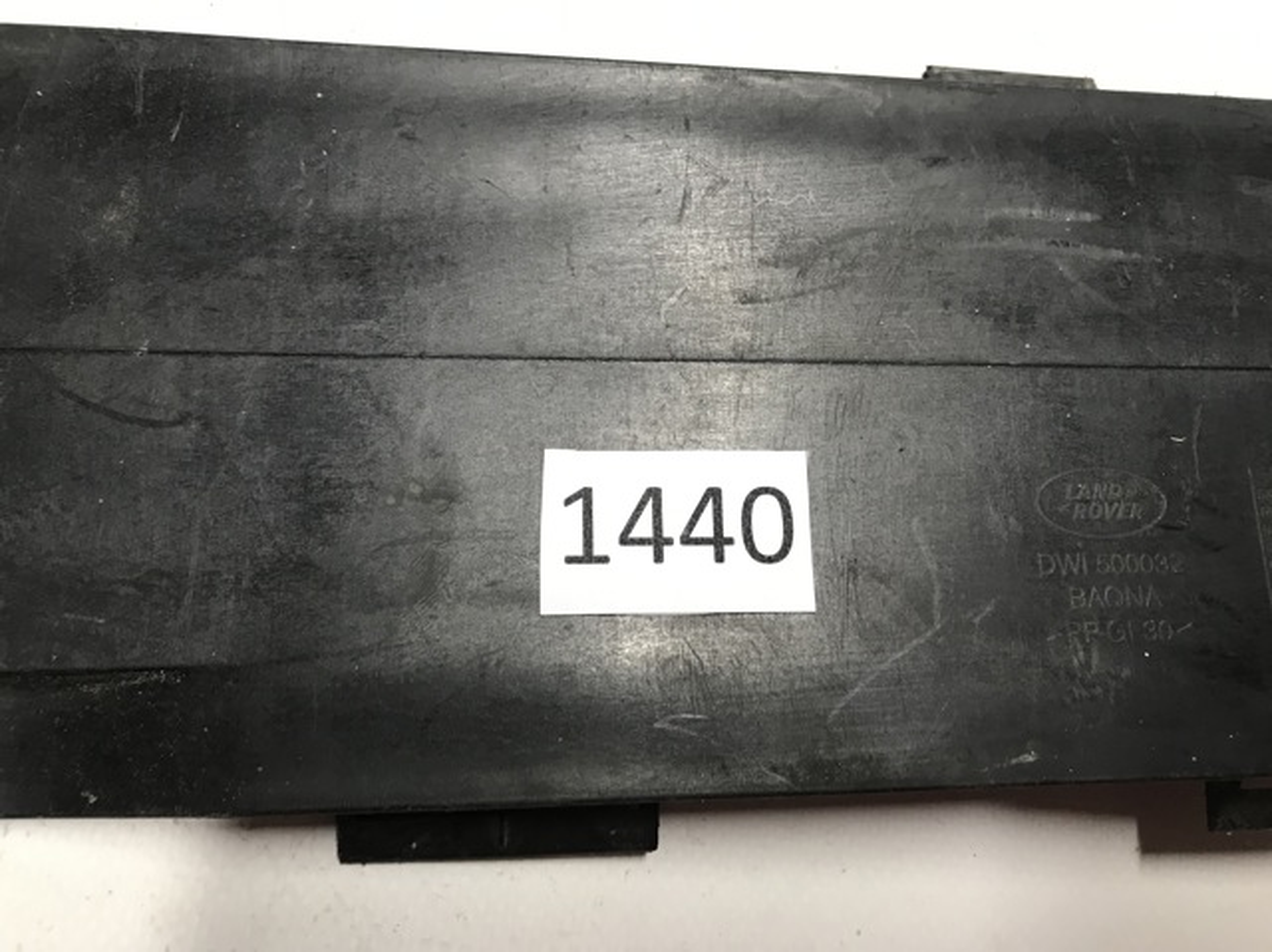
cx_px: 636
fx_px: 1028
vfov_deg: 49.7
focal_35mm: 28
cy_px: 476
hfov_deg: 63.5
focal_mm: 3.99
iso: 32
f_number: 1.8
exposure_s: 1/20
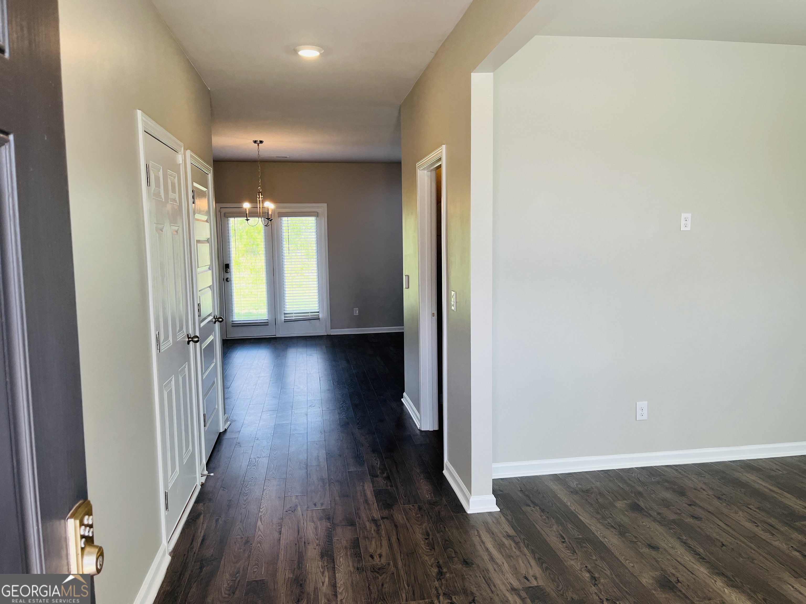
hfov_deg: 67.3
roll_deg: +1.5
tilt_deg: -6.6
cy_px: 302
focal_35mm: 26
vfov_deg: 53.1
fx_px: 605
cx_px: 403
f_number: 1.6
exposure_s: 1/162
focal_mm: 5.1
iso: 50
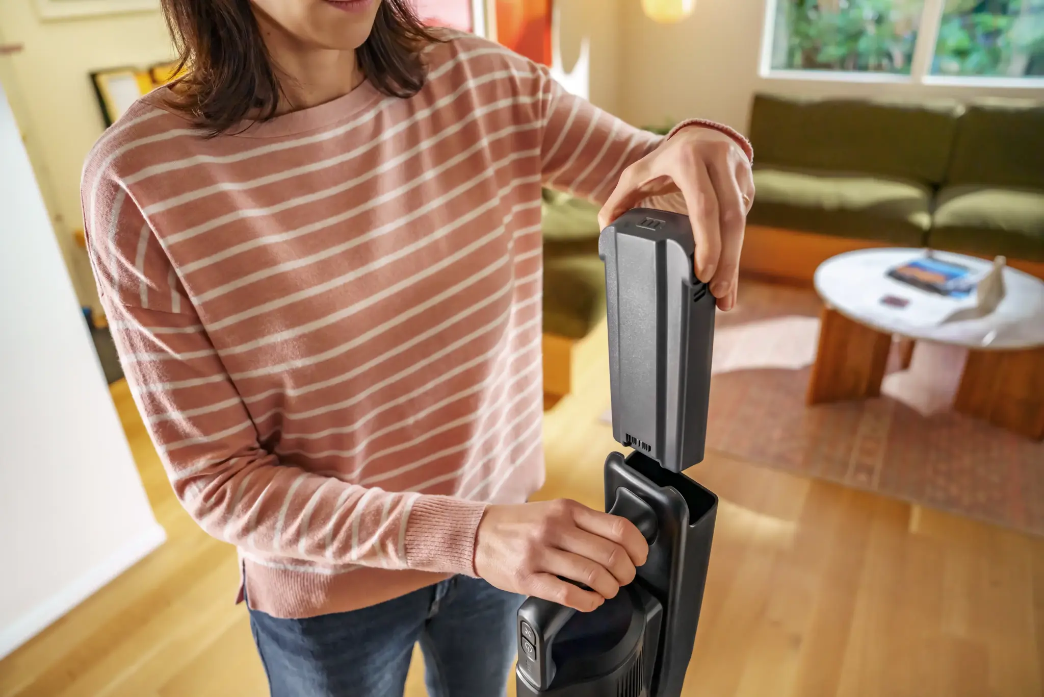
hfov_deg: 73.7
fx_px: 696
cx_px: 522
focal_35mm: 24
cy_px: 348
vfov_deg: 53.1
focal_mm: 24
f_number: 2.8
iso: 3200
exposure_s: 1/500
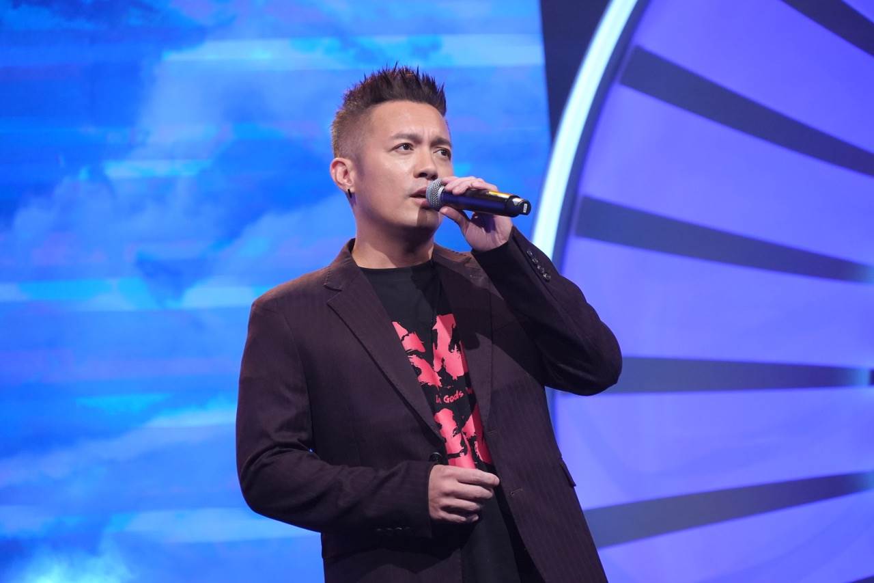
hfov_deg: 11.8
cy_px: 292
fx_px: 4223
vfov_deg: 7.9
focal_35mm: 174
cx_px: 437
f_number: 5.6
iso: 3200
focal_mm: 116
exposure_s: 1/200
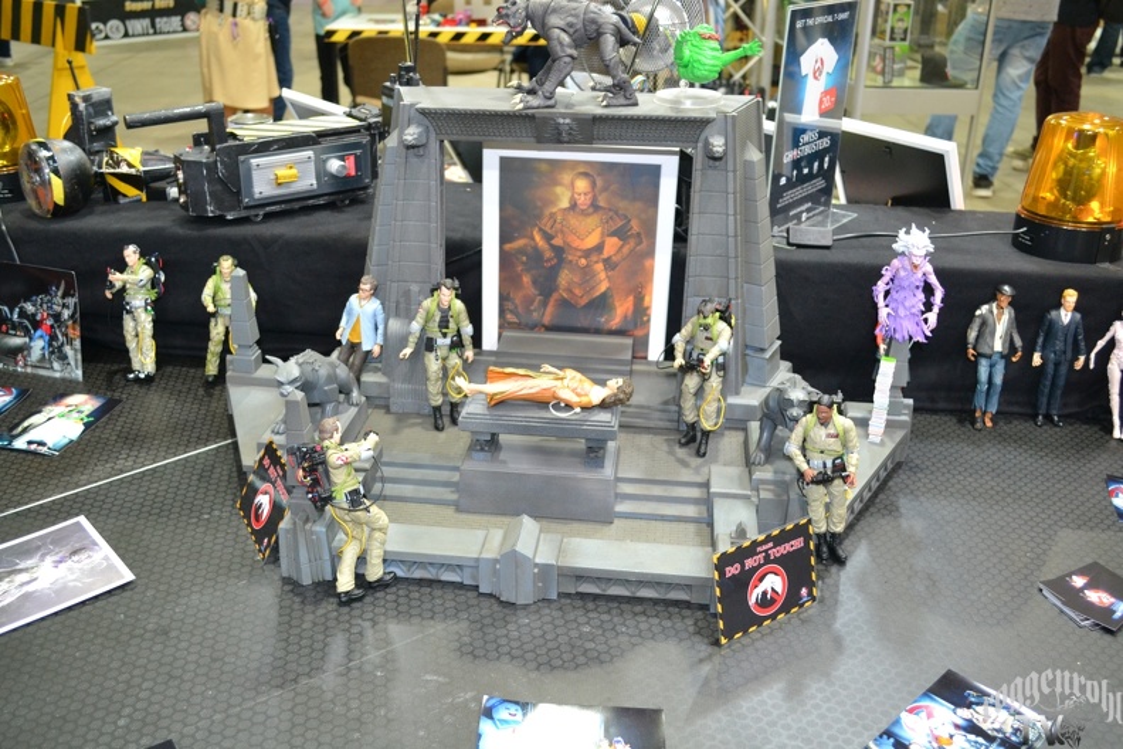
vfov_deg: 40.0
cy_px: 374
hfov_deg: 57.2
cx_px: 562
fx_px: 1029
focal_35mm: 33
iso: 1250
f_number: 4
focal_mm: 22
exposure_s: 1/60
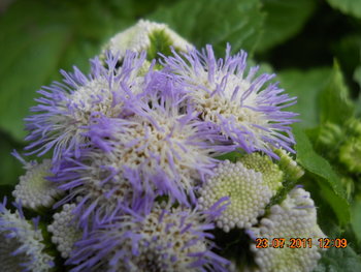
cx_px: 180
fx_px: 428
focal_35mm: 41
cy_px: 136
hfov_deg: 45.7
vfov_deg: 35.2
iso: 80
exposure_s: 1/160
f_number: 3.1
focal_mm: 6.72
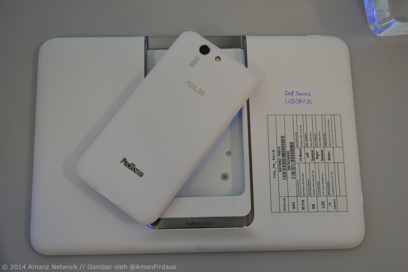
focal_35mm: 52
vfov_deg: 25.7
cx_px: 204
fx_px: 595
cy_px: 136
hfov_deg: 37.9
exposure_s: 1/50
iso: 400
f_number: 5
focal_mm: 35
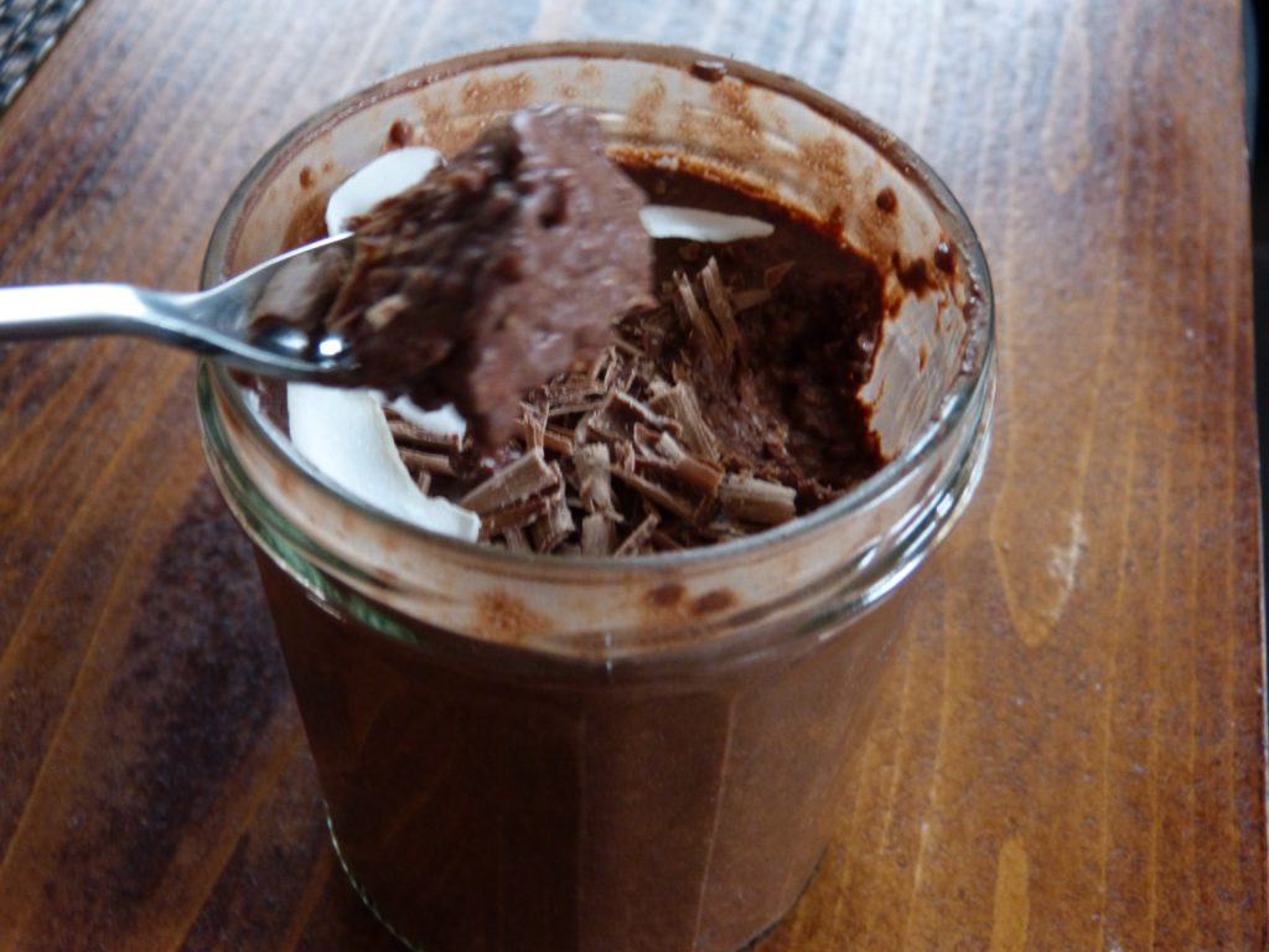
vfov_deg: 30.9
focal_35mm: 47
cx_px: 634
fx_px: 1723
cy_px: 476
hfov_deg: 40.4
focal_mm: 8.1
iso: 400
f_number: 3.2
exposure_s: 1/8
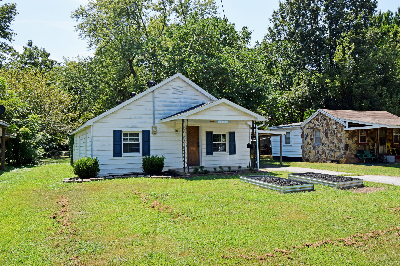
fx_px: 333
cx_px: 200
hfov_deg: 61.9
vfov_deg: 43.6
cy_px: 133
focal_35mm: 30
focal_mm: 20
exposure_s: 1/320
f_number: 9
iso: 200
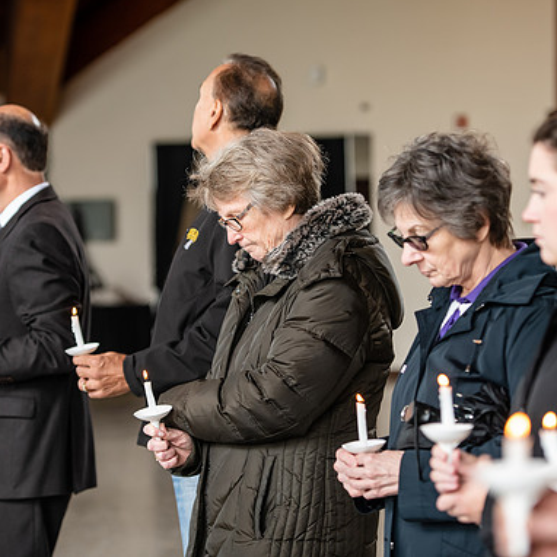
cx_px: 257
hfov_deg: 13.5
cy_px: 276
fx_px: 2348
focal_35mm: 129
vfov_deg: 13.5
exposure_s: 1/200
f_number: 3.2
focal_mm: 100
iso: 800
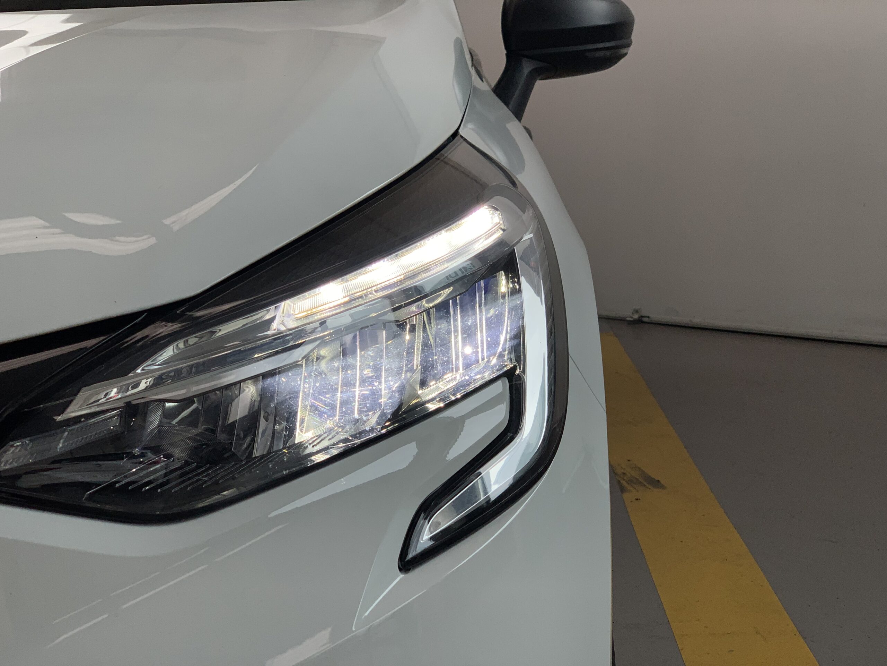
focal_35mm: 52
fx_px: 1332
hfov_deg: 36.8
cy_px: 333
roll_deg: +2.7
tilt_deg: -9.1
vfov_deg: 28.0
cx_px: 444
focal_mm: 6
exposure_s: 1/300
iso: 20
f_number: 2.4
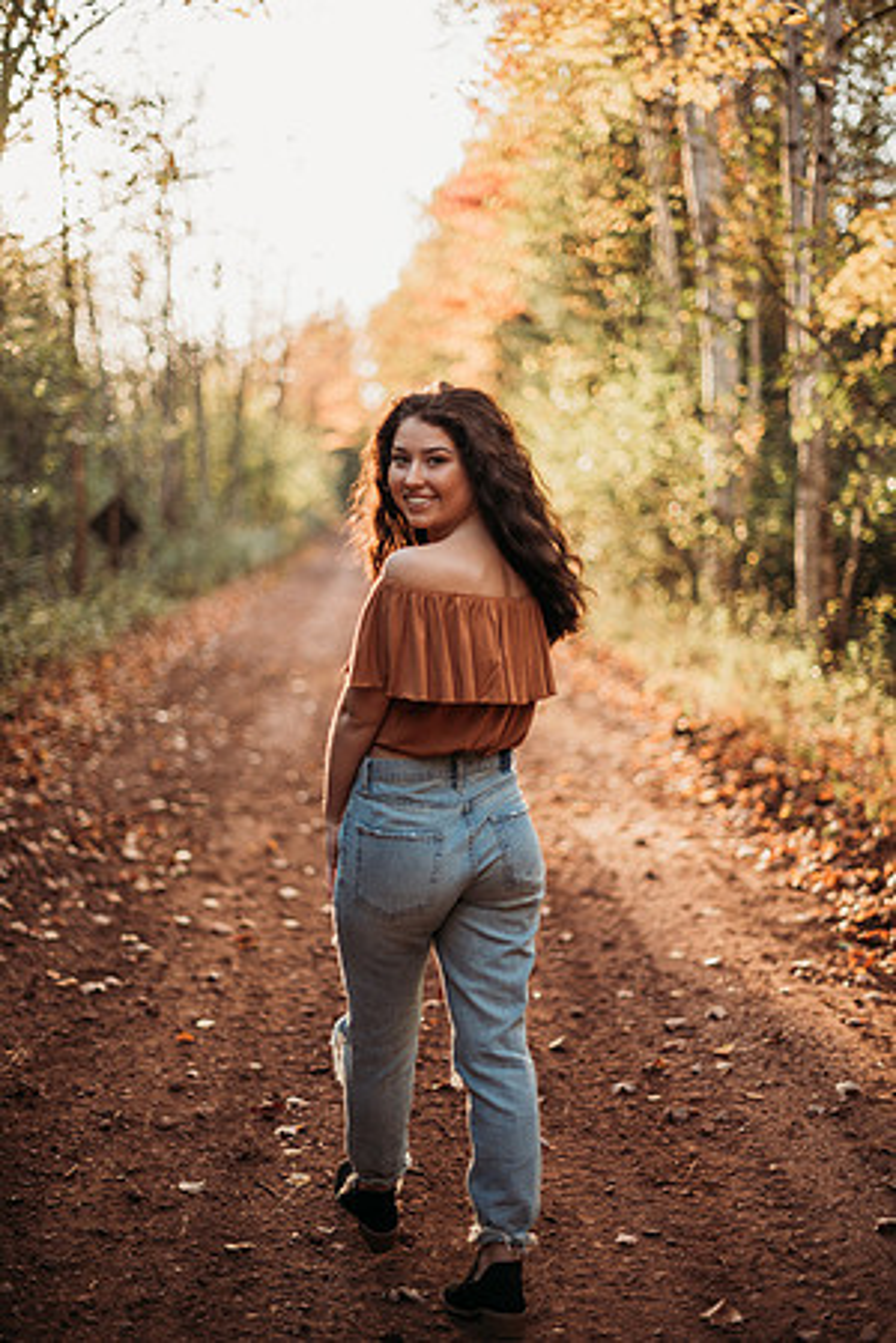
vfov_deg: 39.6
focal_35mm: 50
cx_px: 448
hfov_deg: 27.0
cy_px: 672
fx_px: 1867
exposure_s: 1/640
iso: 125
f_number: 1.4
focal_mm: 50
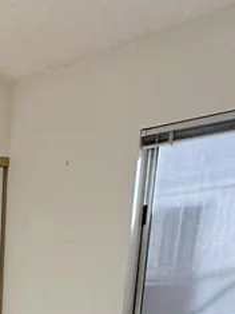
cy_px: 438
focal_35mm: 61
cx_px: -118
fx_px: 553
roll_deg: +2.0
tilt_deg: -17.2
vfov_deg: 25.7
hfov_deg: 20.5
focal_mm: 2.22
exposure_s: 1/99
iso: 160
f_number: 2.2
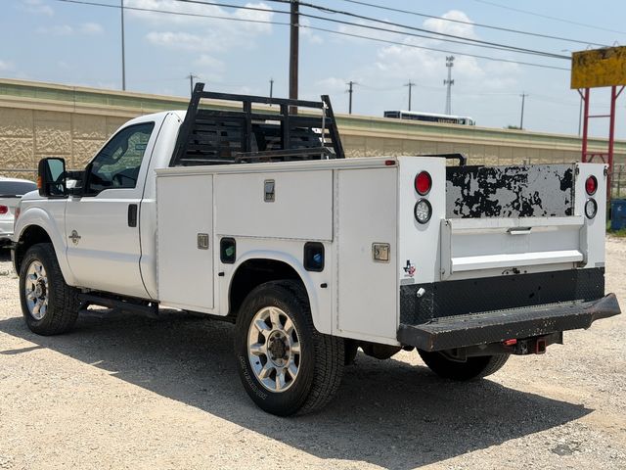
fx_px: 868
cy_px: 235
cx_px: 313
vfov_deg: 30.3
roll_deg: -1.2
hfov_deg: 39.7
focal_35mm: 48
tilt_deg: -5.4
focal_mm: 6.76
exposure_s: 1/8772
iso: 80
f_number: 1.78
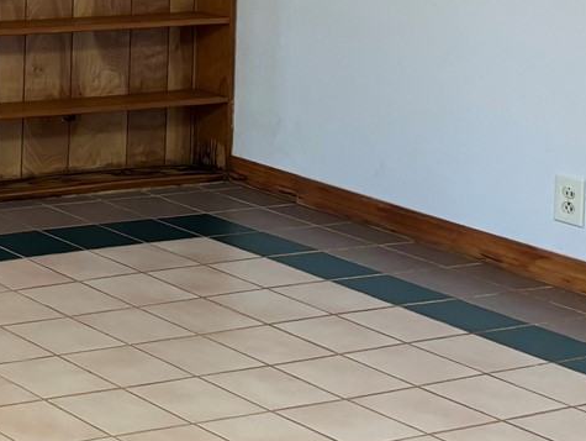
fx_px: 1779
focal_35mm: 105
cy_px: -201
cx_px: -560
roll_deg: -0.3
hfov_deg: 15.3
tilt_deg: -1.9
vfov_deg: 13.4
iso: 125
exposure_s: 1/60
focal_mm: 5.96
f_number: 1.6
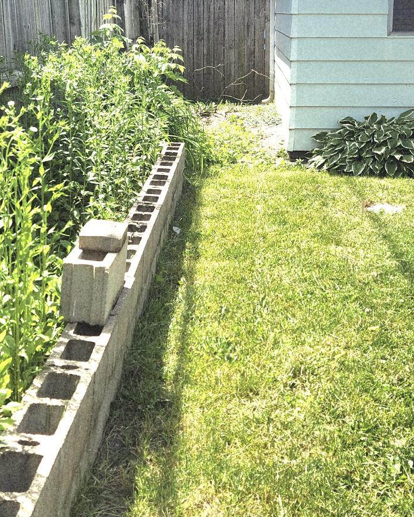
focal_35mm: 52
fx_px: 796
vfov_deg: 35.6
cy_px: 167
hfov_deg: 29.1
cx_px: 217
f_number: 1.8
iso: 20
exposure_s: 1/2000
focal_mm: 5.4
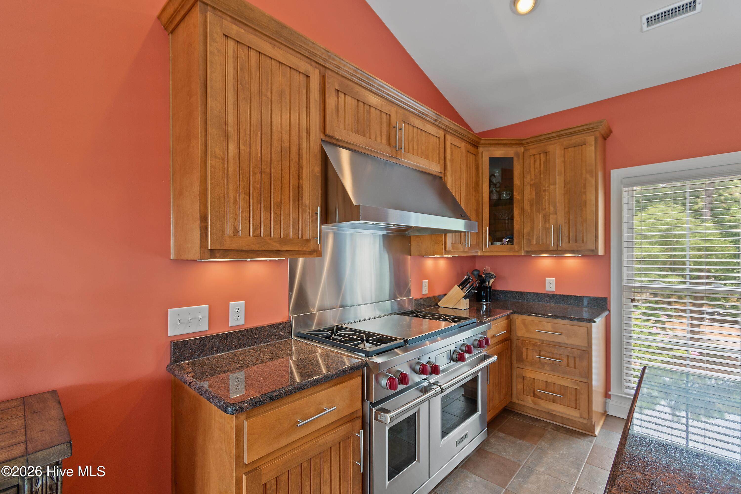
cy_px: 247
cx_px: 370
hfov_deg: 100.4
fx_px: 309
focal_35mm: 15
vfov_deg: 77.3
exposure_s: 1/13
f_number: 4.5
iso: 100
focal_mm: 10
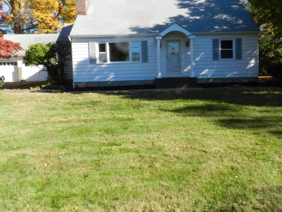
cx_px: 157
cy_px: 84
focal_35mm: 31
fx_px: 253
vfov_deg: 45.2
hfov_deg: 58.2
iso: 160
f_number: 8
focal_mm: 4
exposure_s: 1/50
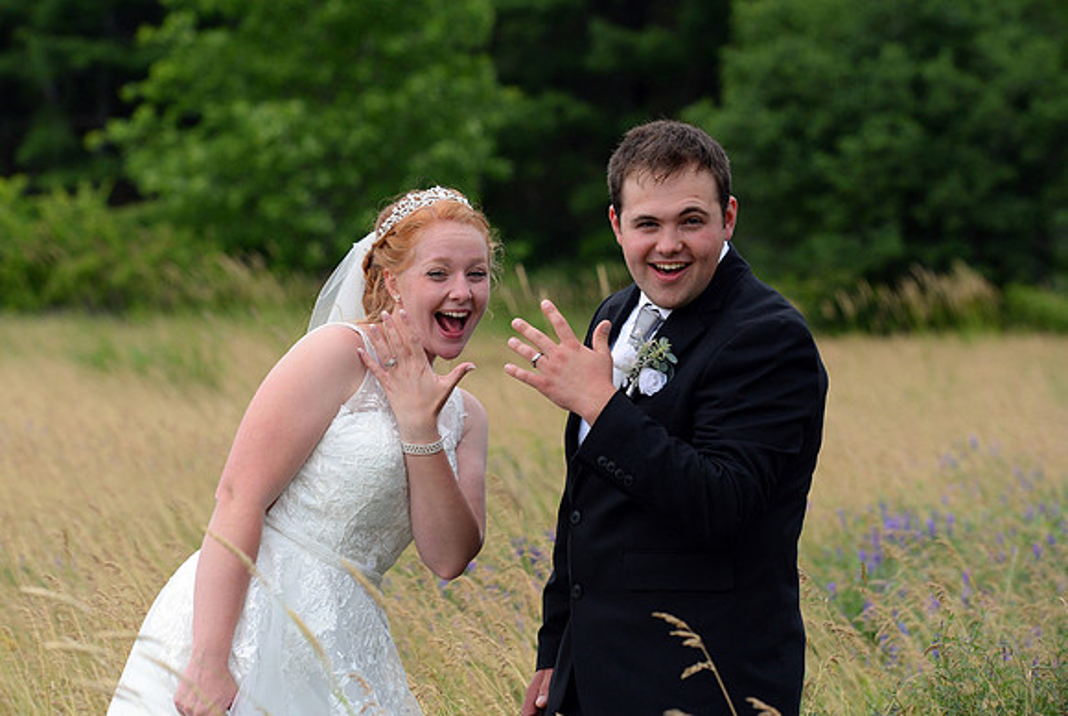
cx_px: 534
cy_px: 358
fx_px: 3715
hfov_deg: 16.4
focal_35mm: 125
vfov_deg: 11.0
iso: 1250
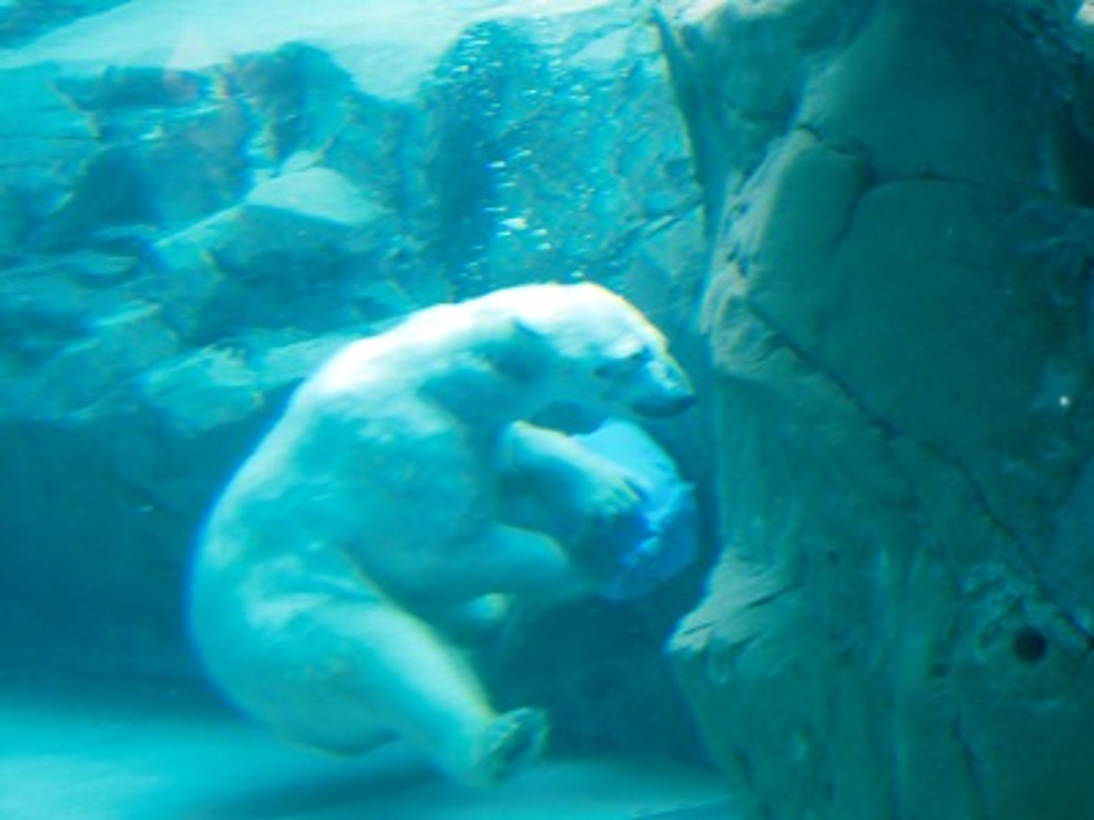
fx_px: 2497
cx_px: 547
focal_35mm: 79
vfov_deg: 18.7
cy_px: 410
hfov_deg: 24.7
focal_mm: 13.9
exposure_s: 1/80
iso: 160
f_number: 4.6
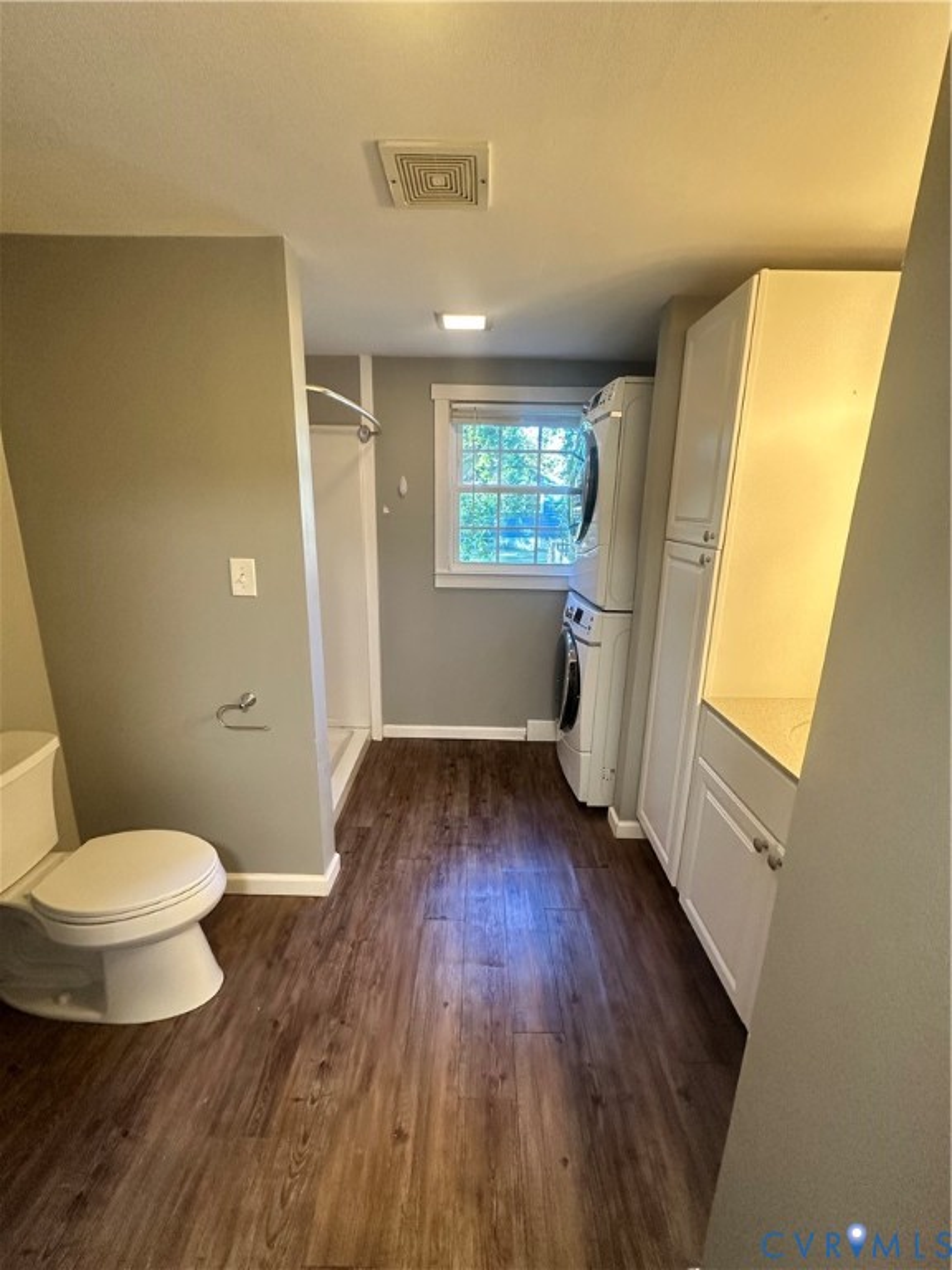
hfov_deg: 85.7
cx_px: 476
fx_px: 513
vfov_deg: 102.1
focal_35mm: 14
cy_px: 635
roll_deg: -1.5
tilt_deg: -13.1
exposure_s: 1/60
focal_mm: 2.22
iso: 320
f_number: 2.2
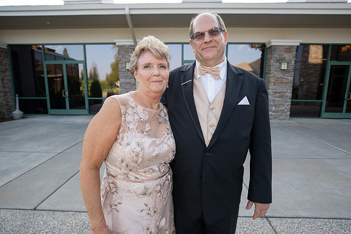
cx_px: 176
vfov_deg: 64.6
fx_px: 185
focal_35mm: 19
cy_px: 117
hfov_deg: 86.9
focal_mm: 19
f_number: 5.6
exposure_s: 1/250
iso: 320
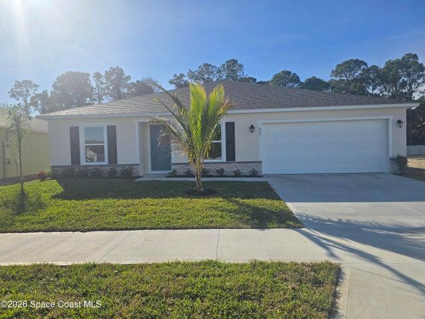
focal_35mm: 23
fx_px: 282
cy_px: 160
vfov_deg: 58.9
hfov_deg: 73.9
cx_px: 212
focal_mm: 6.3
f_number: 1.7
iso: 12
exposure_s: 1/2054
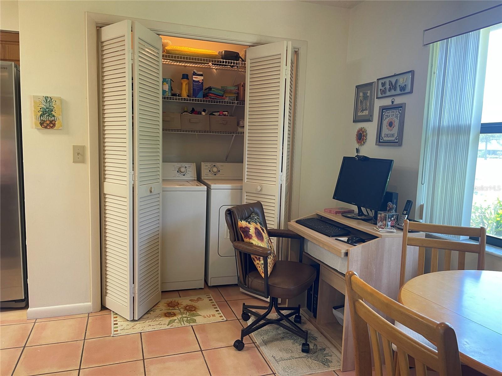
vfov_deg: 54.9
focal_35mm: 25
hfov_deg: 69.4
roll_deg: -2.0
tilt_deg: -8.0
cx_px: 251
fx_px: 363
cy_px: 188
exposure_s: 1/60
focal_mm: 5.1
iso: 100
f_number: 1.6
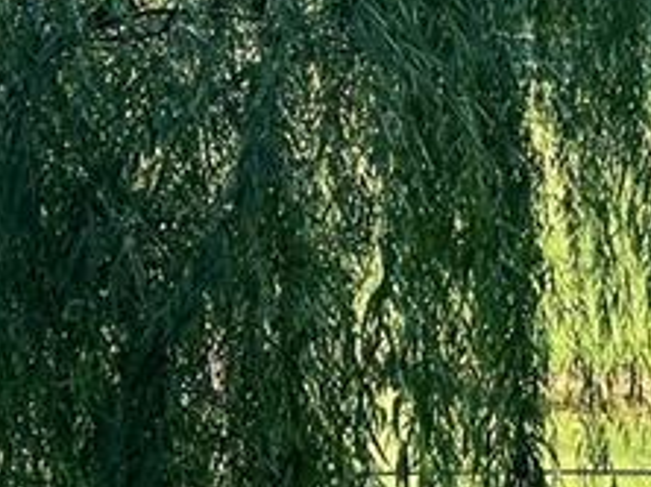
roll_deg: +0.5
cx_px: 1387
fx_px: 2254
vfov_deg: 12.3
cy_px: 94
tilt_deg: -8.7
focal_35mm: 120
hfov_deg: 13.5
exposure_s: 1/2208
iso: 50
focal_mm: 5.7
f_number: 1.5
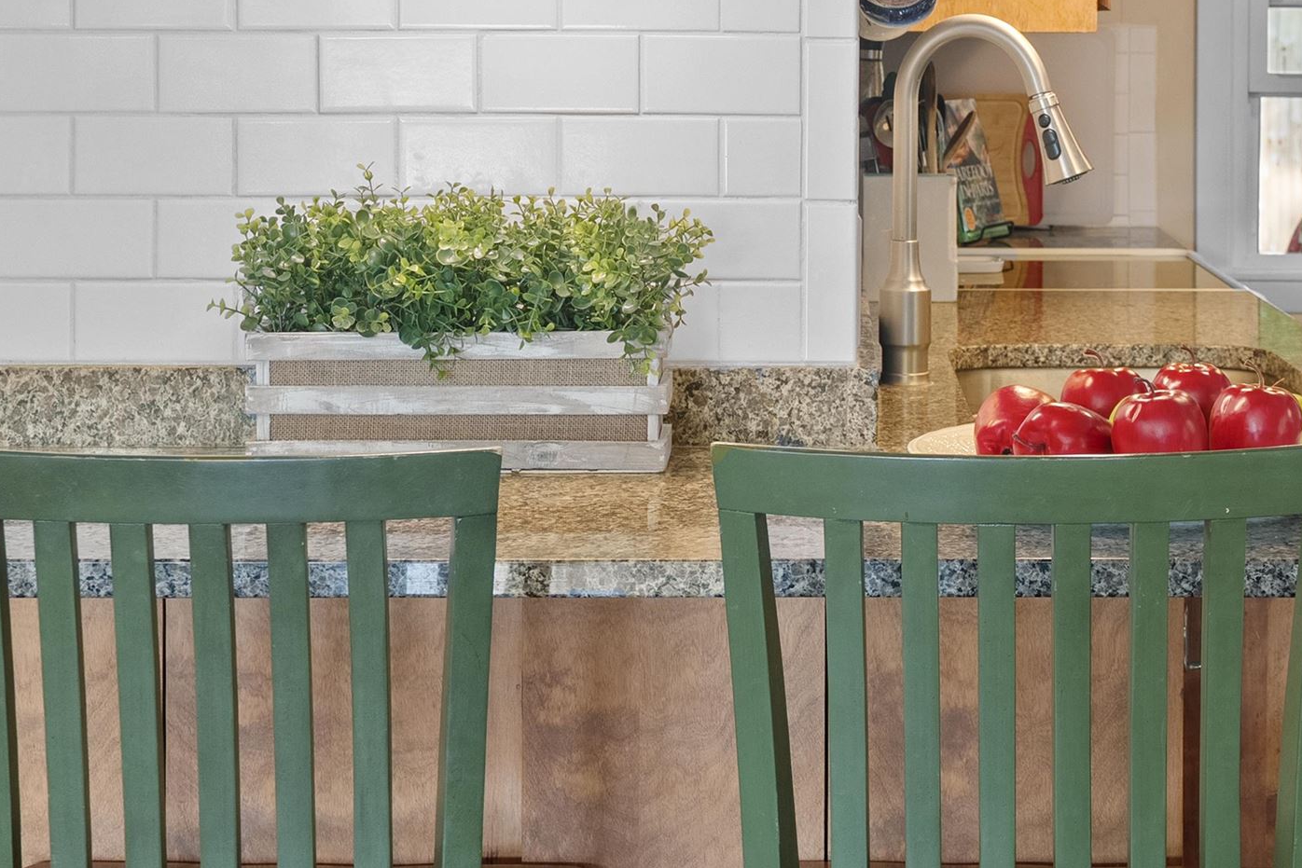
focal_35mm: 77
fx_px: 2785
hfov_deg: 26.1
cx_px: 902
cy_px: 94
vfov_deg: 17.5
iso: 320
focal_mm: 35
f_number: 8
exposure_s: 1/2
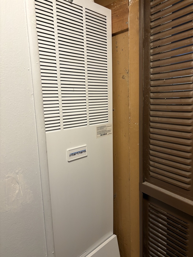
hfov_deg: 53.1
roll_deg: +2.1
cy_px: 128
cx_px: 96
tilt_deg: -9.5
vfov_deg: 67.3
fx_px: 193
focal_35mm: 26
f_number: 1.6
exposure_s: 1/60
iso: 100
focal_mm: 5.96
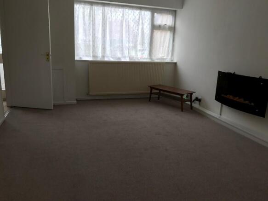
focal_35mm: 28
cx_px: 134
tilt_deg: -13.5
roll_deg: -0.7
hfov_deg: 63.5
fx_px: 217
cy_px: 100
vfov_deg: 49.7
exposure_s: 1/50
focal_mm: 3.99
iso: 32
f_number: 1.8
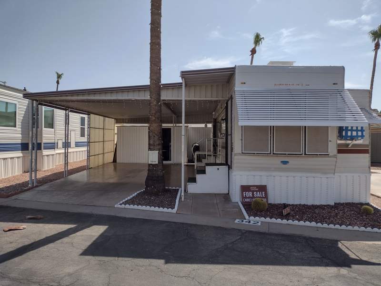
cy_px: 143
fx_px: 297
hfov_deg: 65.3
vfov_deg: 51.4
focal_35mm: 27
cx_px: 190
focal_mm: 4.71
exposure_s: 1/3501
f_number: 1.7
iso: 100
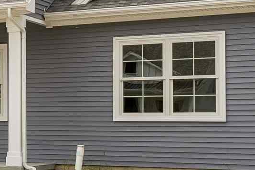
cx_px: -259
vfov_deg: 11.9
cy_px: 78
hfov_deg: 14.6
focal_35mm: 115
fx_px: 815
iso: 200
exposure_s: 1/160
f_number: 11
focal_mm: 20
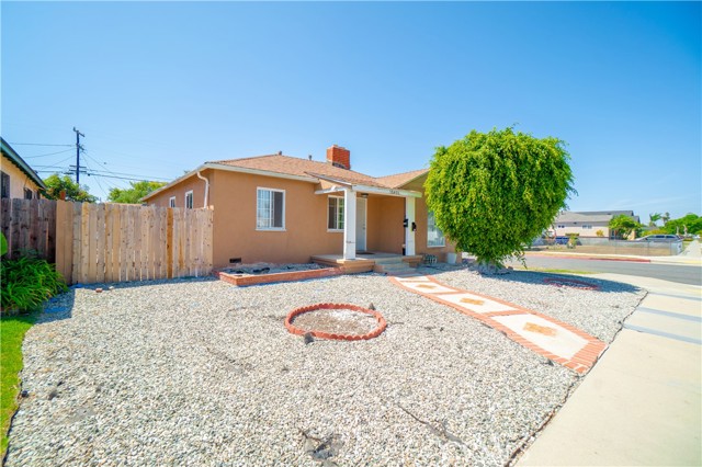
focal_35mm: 15
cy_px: 234
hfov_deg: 100.4
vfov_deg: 77.3
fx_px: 292
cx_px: 351
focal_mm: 10
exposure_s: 1/250
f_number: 7.1
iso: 100
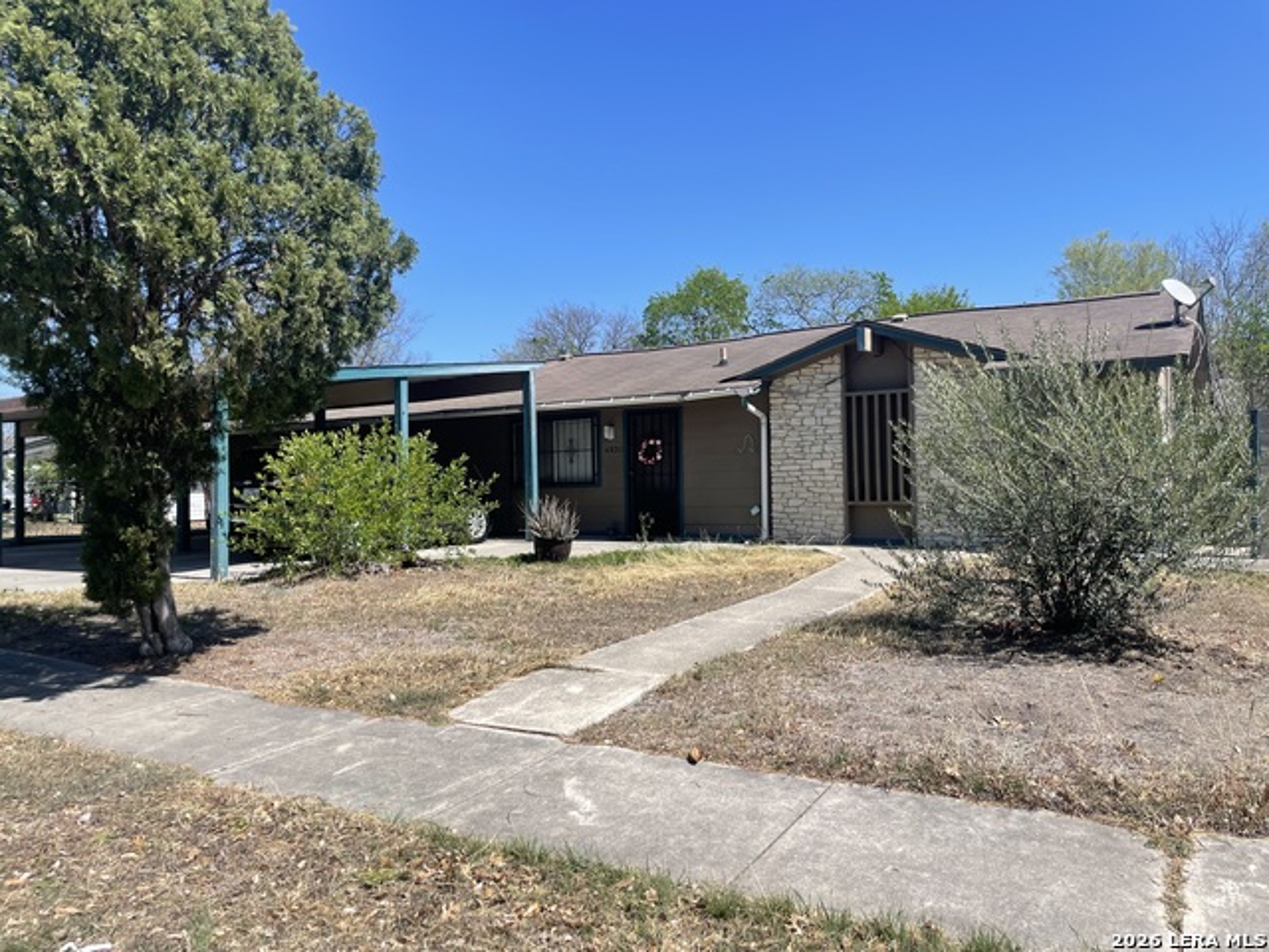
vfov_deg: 53.1
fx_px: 953
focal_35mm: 26
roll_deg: +1.7
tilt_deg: +2.1
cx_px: 634
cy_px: 476
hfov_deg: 67.3
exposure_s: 1/2959
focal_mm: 4.2
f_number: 1.6
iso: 32
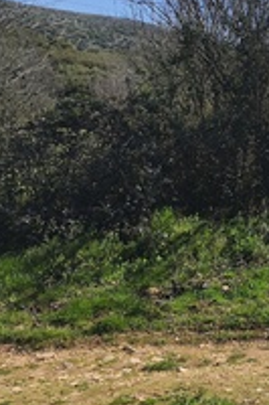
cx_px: 473
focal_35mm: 61
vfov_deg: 32.3
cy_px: 98
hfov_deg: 18.0
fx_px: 685
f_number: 1.65
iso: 50
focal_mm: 6.14
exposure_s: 1/1317
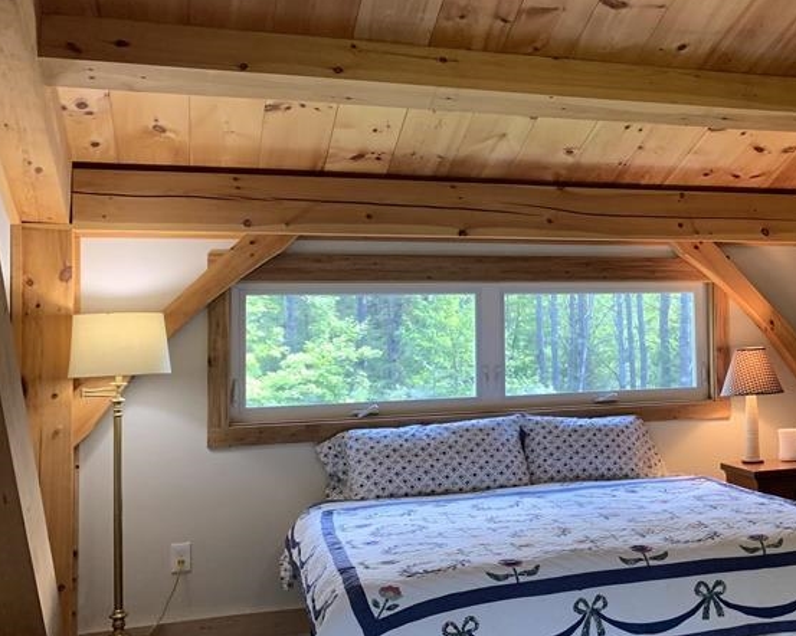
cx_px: 689
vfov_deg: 32.1
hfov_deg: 37.4
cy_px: 292
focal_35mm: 47
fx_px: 1107
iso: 200
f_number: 1.8
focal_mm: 4.25
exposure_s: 1/60
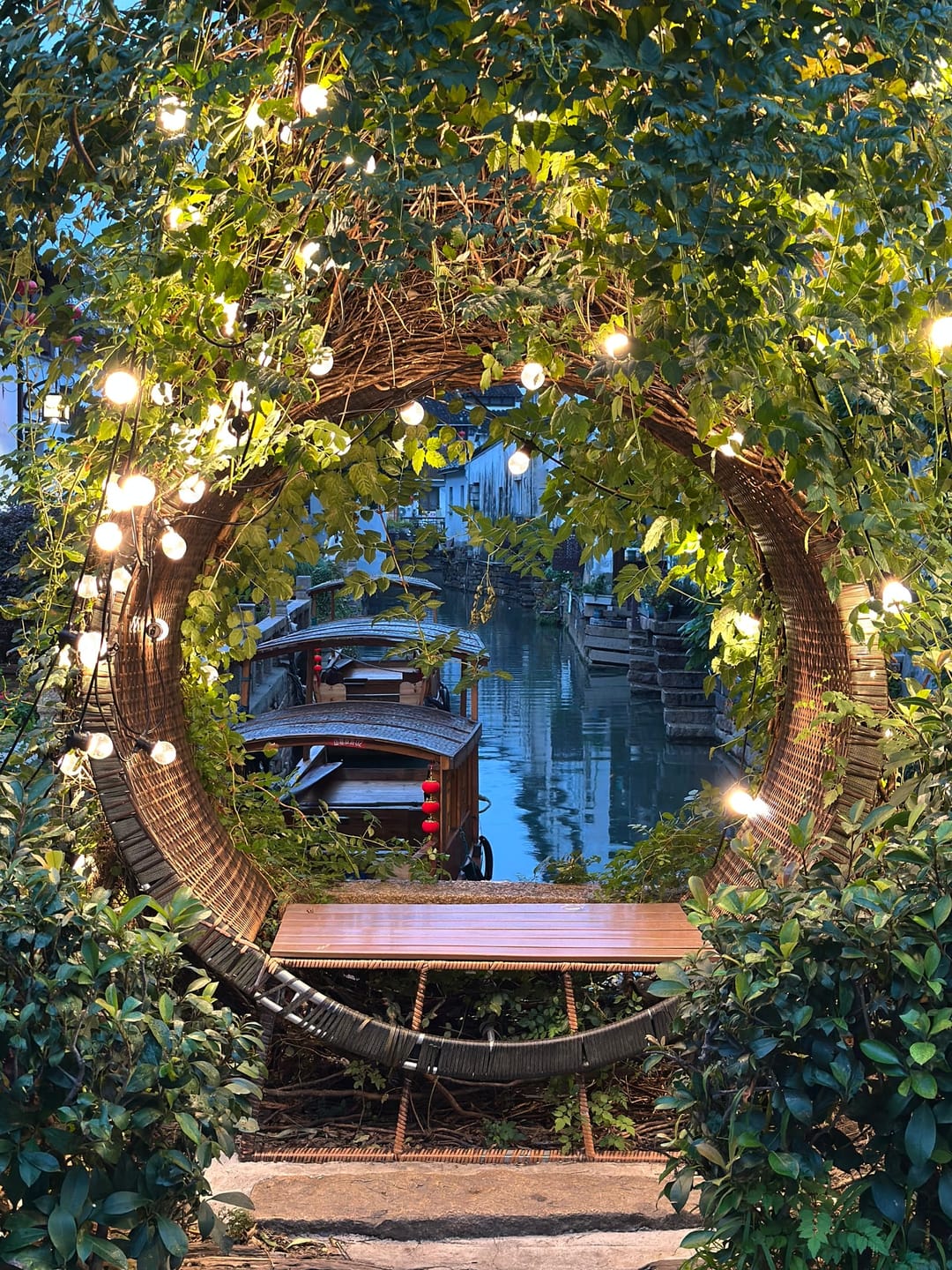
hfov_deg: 30.3
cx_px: 476
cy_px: 635
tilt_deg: -3.6
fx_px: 1760
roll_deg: -0.4
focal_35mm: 48
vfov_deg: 39.7
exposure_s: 1/33
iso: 400
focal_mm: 6.86
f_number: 1.78
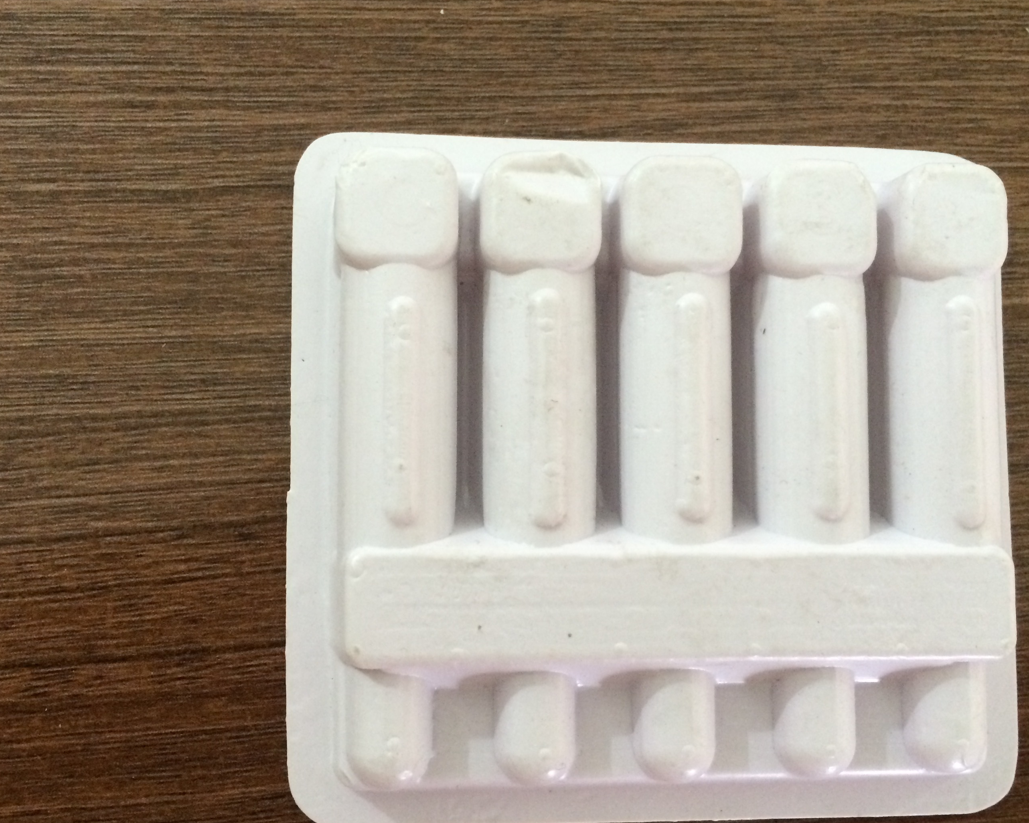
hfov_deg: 50.3
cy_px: 460
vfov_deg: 41.1
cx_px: 517
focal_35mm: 36
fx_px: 1096
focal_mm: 4.15
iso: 320
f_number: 2.2
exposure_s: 1/33
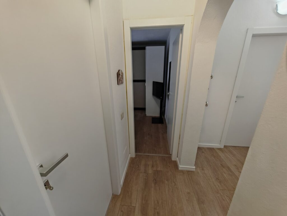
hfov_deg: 106.2
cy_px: 108
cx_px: 144
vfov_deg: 89.9
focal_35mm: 13
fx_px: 108
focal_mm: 1.82
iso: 640
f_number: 2
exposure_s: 1/50
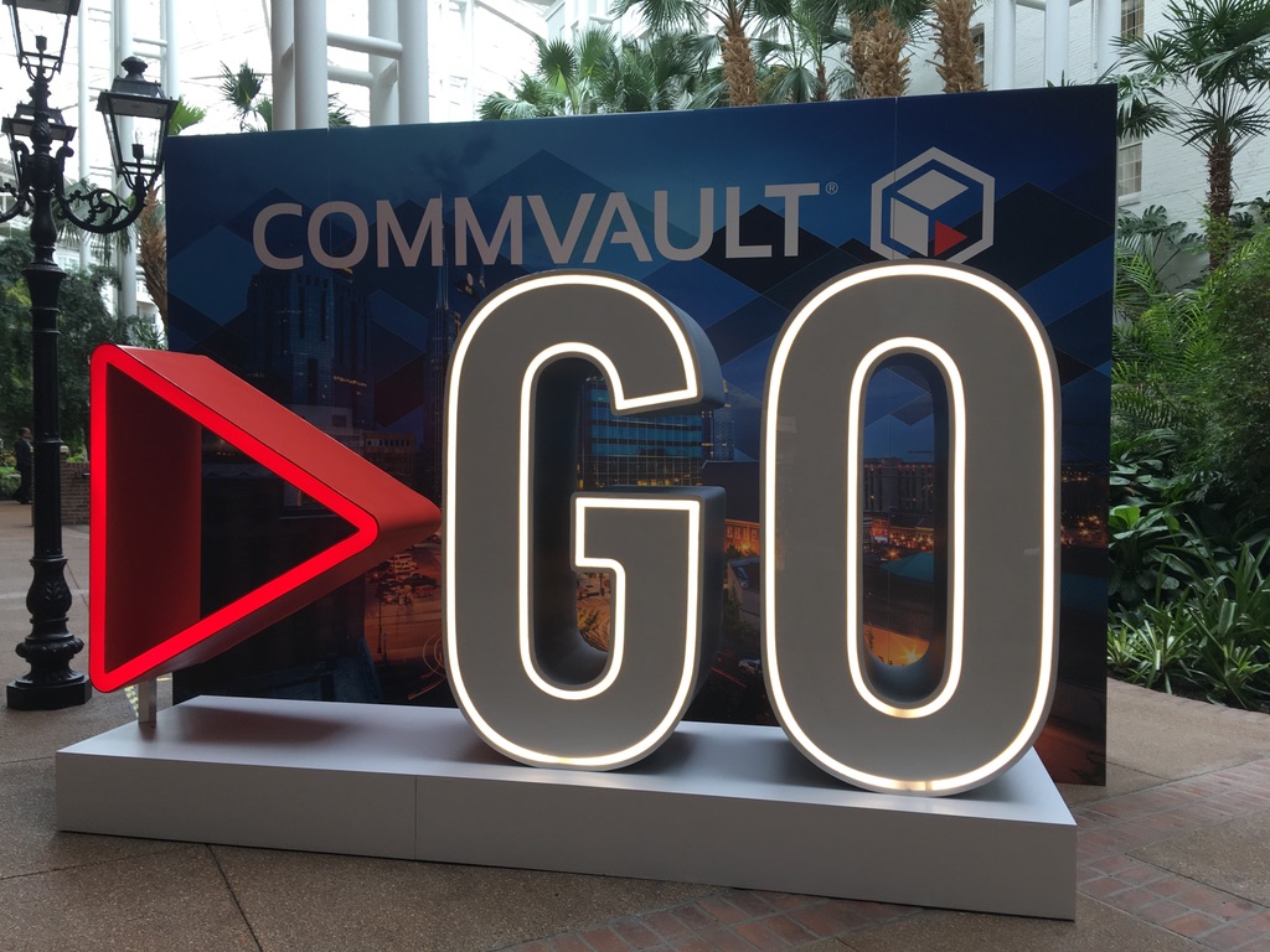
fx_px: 1064
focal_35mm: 29
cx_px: 635
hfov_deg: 61.7
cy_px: 476
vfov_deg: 48.2
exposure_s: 1/60
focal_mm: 4.15
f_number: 2.2
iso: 25
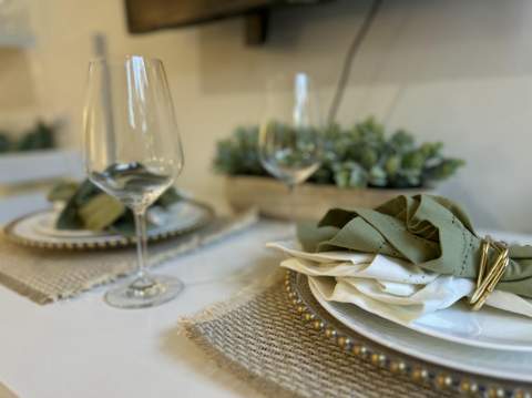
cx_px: 266
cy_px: 199
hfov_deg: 71.7
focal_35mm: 24
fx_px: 368
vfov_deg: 56.7
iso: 250
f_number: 1.78
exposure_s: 1/60
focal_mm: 6.86
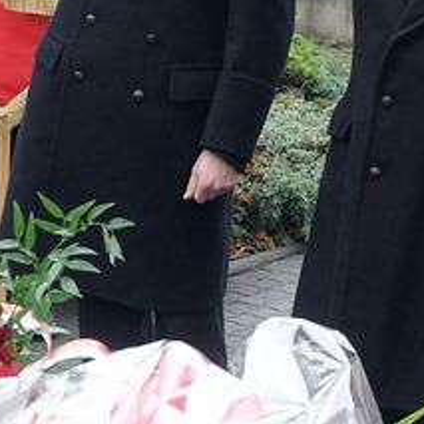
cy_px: 128
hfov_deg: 13.2
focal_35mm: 132
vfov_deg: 13.2
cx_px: 305
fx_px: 1829
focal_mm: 26
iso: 1600
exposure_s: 1/200
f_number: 7.1
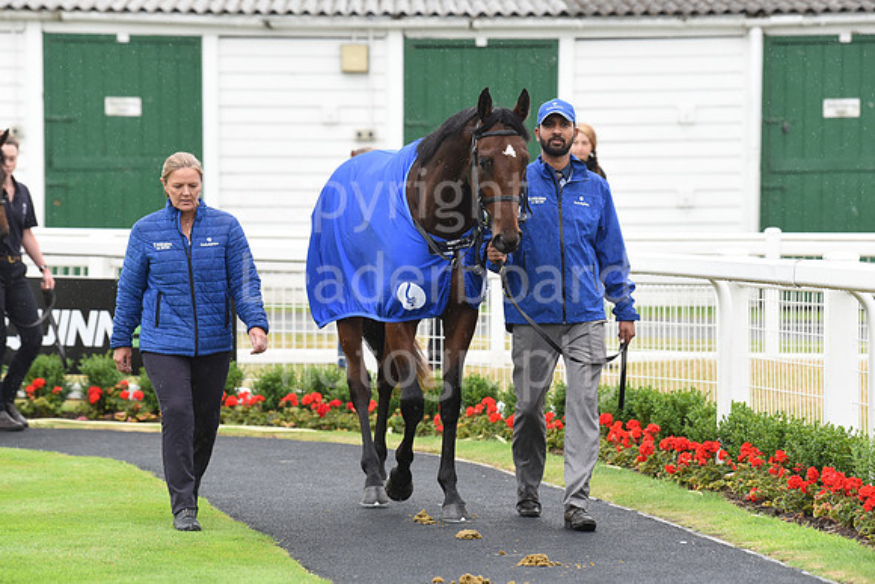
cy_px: 292
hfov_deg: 10.3
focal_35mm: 200
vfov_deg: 6.9
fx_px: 4862
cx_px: 438
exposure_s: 1/800
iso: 1000
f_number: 5
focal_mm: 200
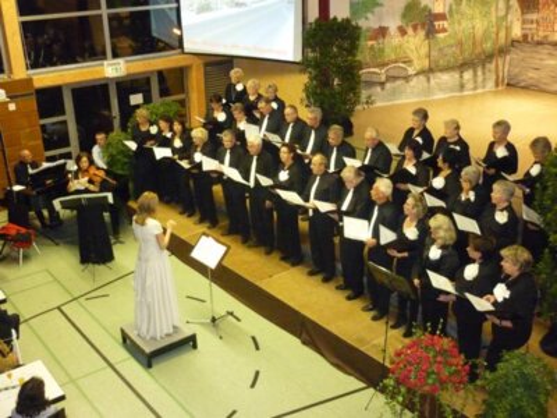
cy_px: 209
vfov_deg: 36.8
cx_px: 278
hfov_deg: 47.9
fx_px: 628
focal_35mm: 39
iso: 1000
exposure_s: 1/30
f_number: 3
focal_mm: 6.4
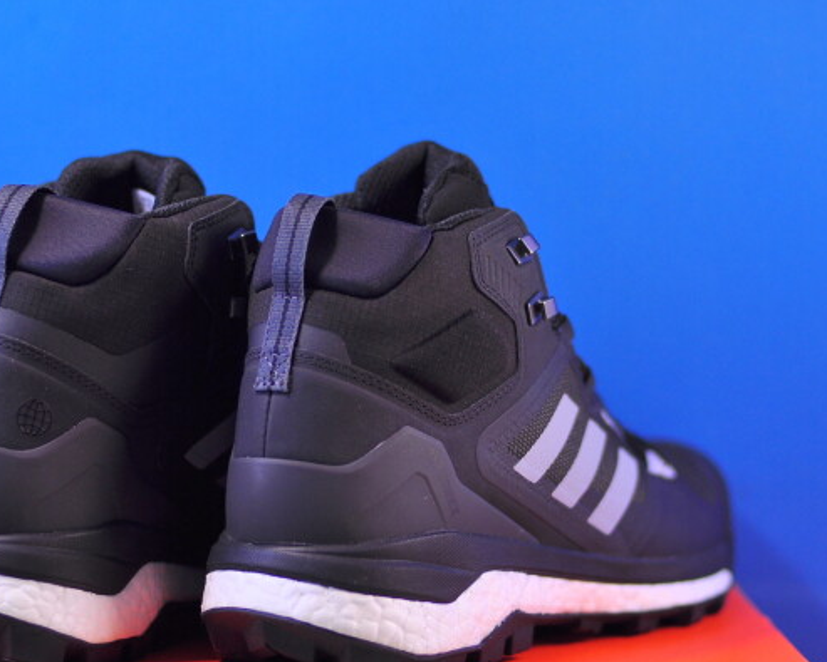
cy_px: 321
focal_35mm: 114
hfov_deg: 16.8
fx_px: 2792
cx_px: 300
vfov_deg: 13.5
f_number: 2
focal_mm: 50
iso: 250
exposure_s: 1/320
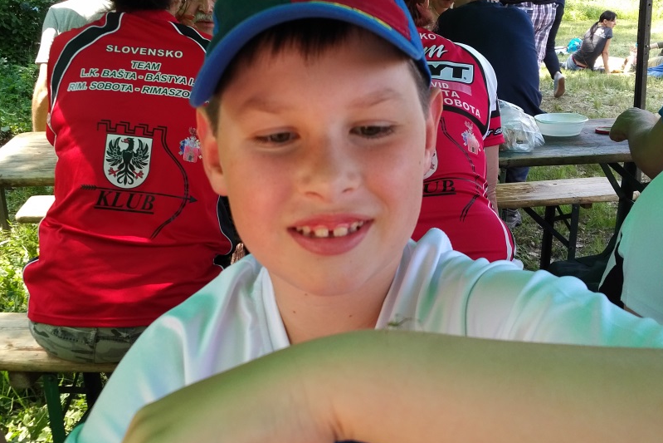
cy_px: 238
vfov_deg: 36.9
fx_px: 663
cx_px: 324
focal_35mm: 36
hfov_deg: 53.1
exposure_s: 1/120
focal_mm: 4.75
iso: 78
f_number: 2.2
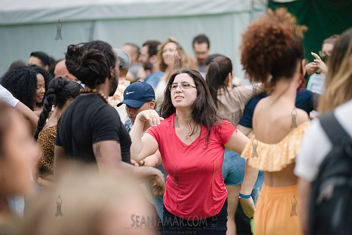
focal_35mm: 155
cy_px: 118
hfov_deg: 13.2
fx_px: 1516
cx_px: 176
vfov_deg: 8.9
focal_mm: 155
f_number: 3.2
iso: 3200
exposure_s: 1/200
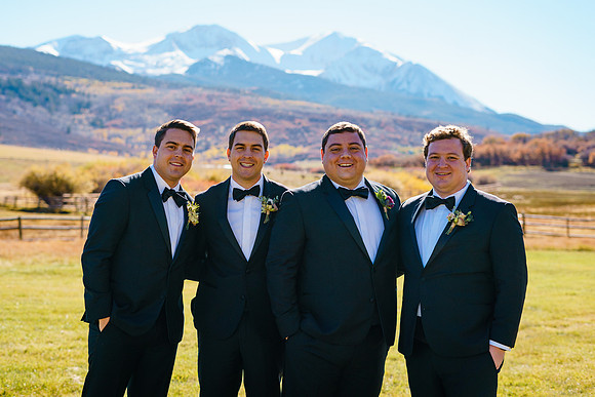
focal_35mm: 55
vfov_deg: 24.5
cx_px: 267
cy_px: 213
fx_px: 912
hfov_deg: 36.1
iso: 200
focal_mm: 50
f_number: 2.8
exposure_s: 1/3200
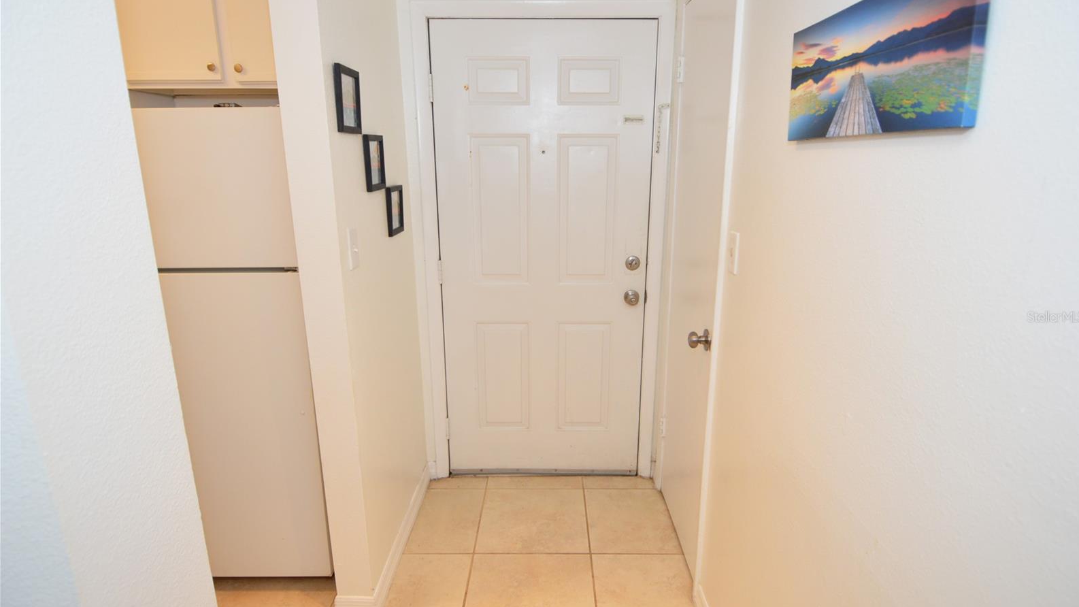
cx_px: 544
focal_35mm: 19
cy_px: 317
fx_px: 544
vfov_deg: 58.3
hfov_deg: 89.6
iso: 400
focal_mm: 12
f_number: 4.5
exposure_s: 1/80
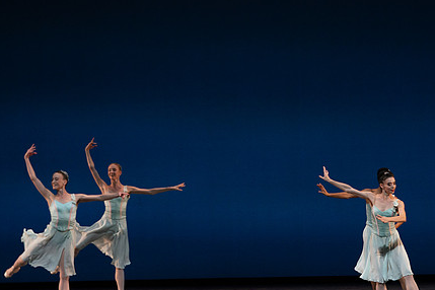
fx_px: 2175
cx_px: 227
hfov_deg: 11.4
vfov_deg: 7.6
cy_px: 177
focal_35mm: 180
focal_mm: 133
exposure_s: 1/500
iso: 3200
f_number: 8
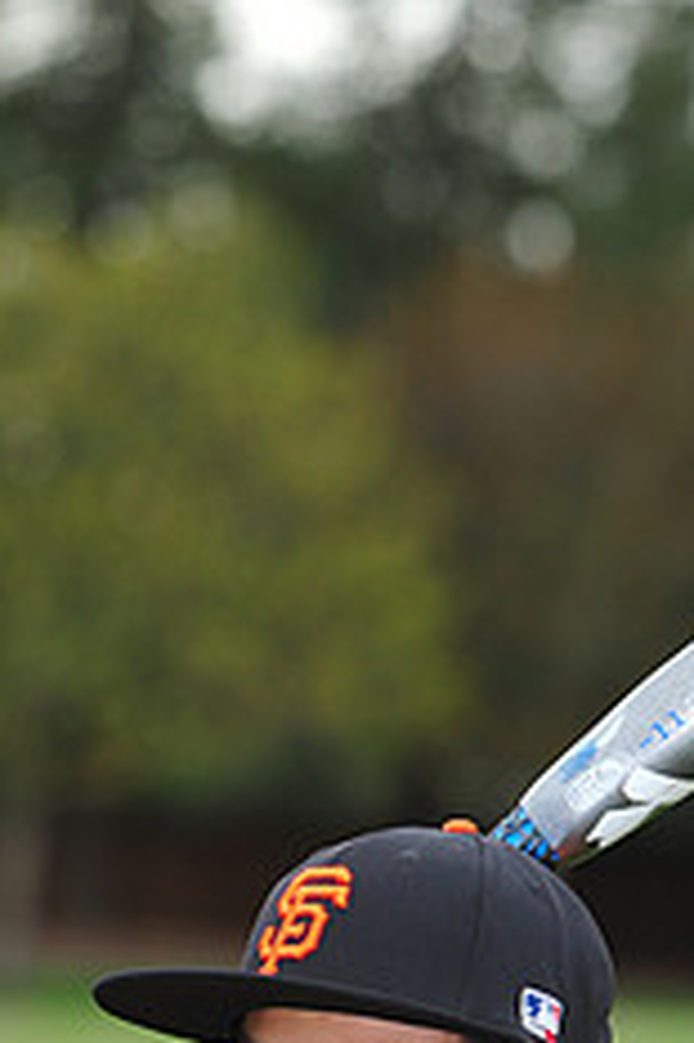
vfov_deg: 6.1
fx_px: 9730
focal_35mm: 336
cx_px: 466
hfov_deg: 4.1
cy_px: 1294
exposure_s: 1/500
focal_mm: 135
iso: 400
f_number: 5
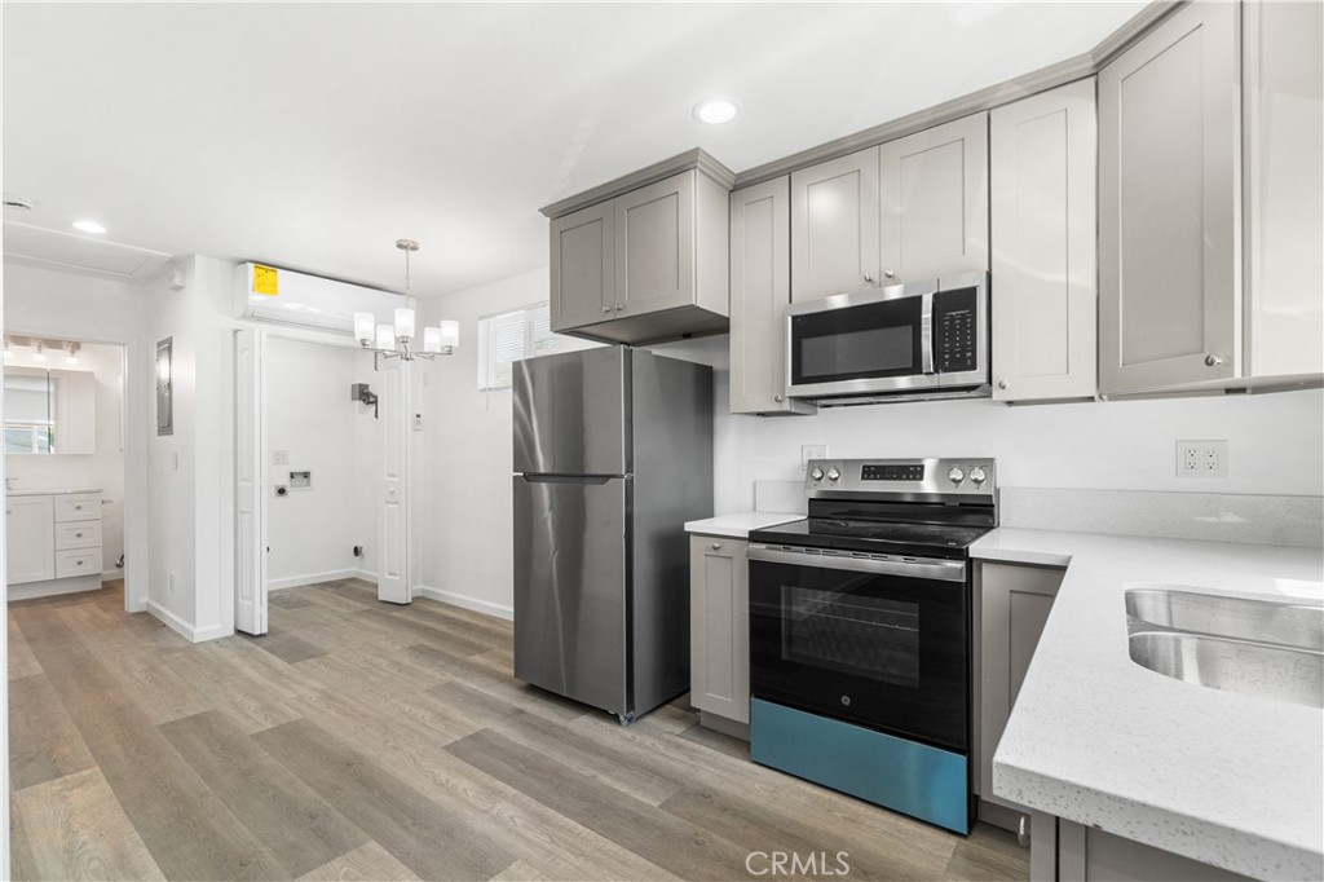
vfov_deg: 77.3
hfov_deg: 100.4
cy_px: 441
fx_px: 551
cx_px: 662
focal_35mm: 15
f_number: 7.1
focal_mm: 10
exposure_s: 1/25
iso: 320
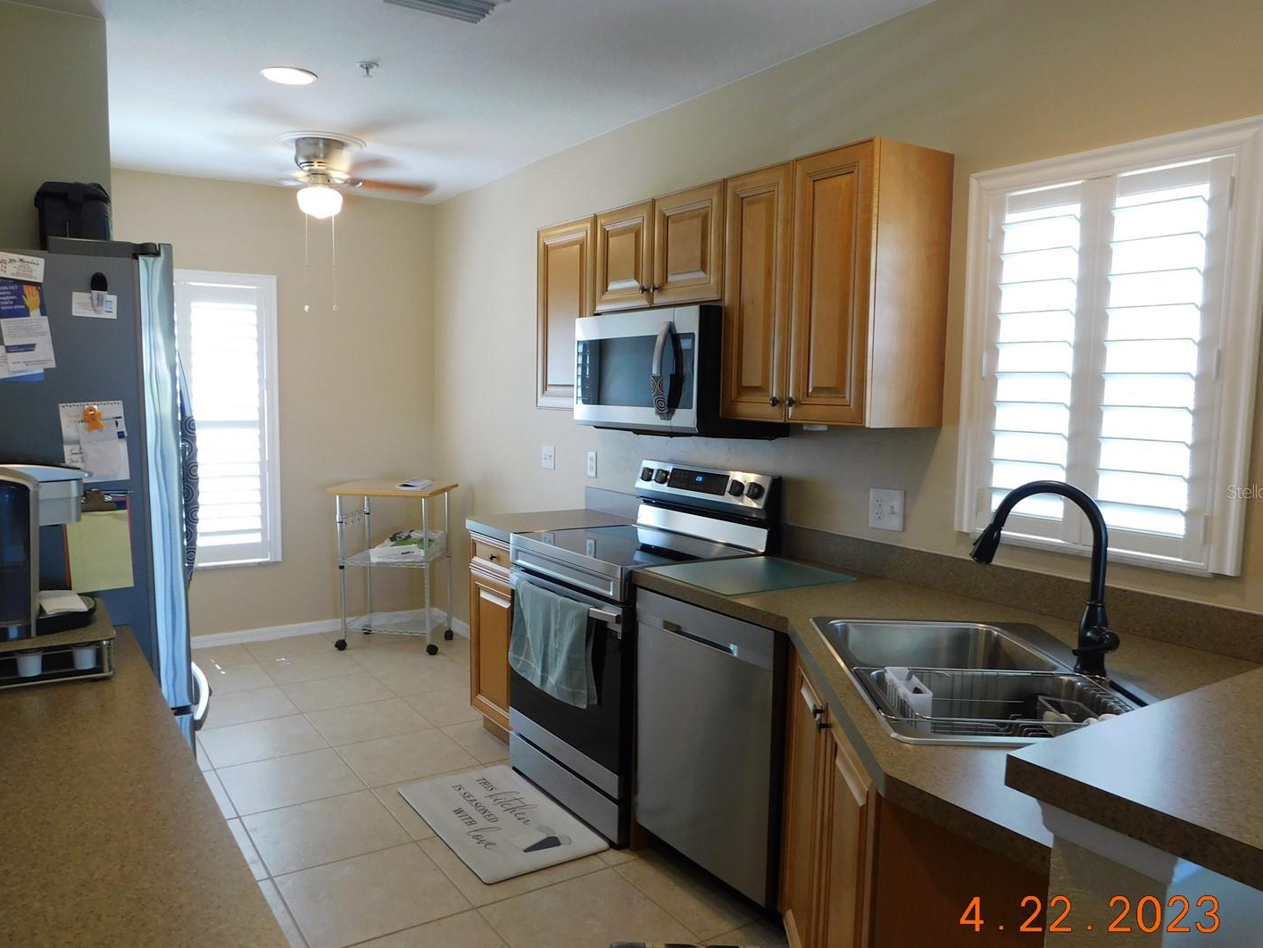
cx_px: 597
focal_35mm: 26
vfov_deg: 53.1
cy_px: 491
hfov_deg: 67.2
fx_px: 949
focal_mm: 4
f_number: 3
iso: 125
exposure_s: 1/30
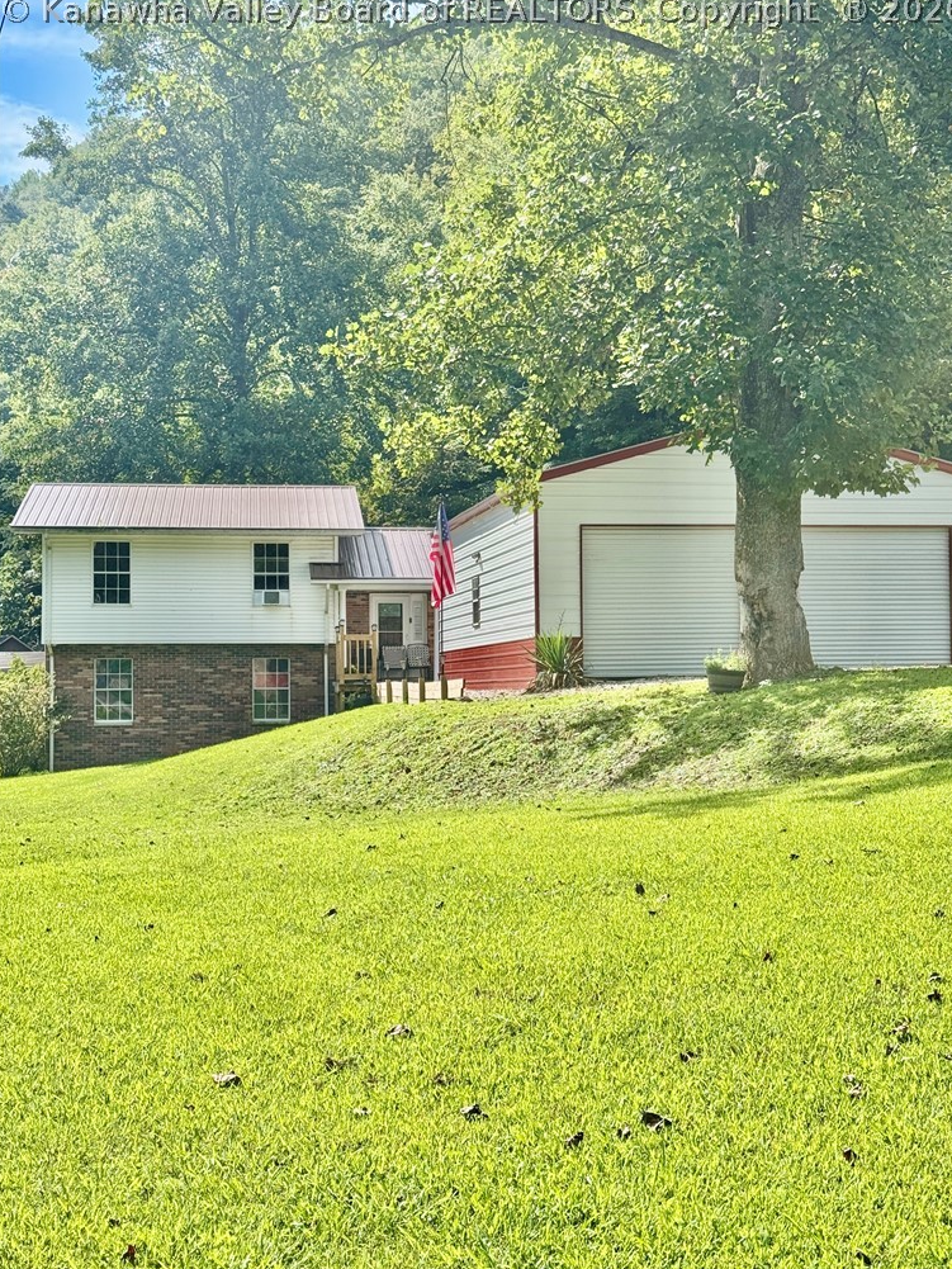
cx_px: 482
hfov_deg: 29.7
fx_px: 1796
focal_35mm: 49
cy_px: 630
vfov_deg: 38.9
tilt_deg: +1.6
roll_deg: +1.9
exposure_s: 1/2179
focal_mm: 6.76
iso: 64
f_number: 1.78
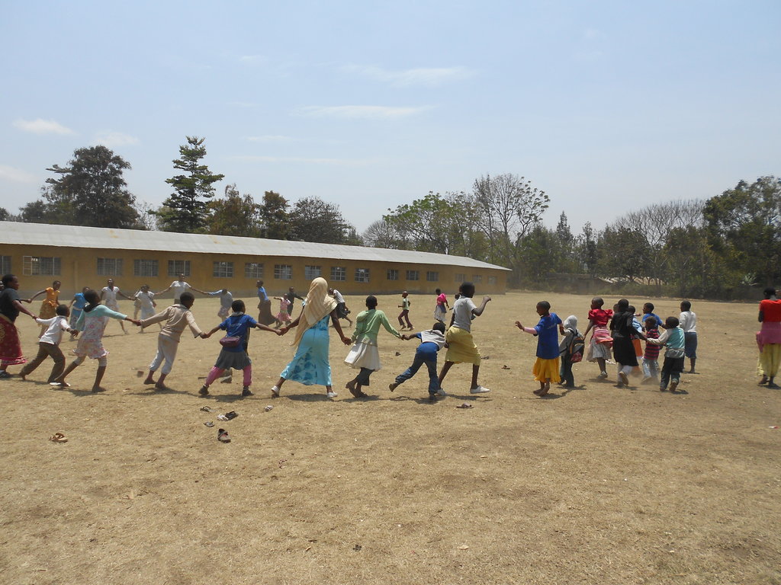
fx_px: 587
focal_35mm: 26
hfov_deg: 67.3
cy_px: 292
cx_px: 390
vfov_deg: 53.1
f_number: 3.2
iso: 80
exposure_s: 1/1250
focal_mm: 4.6
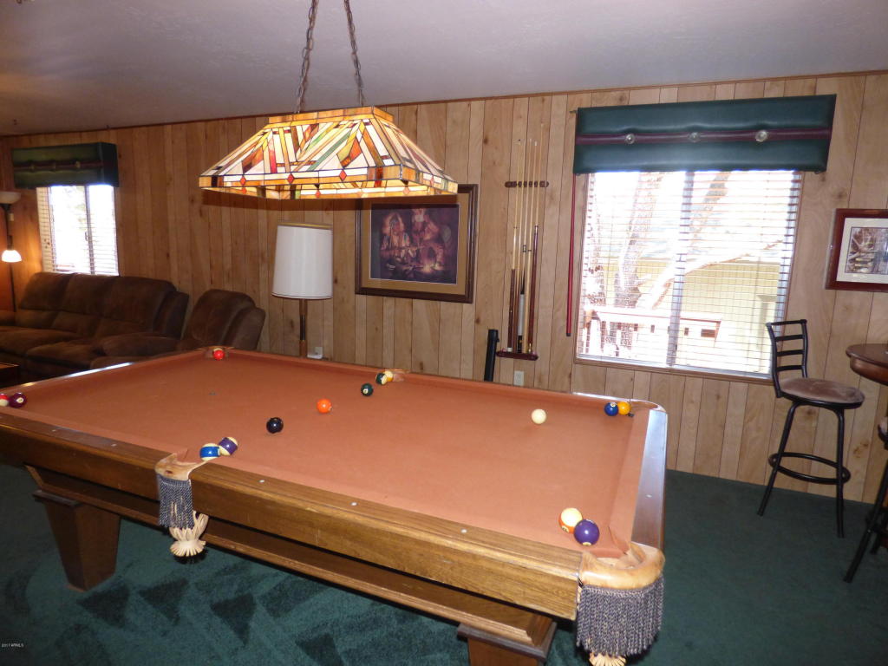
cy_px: 333
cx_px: 444
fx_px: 513
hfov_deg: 81.7
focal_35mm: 20
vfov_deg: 66.0
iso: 320
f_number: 2.8
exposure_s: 1/50
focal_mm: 3.58
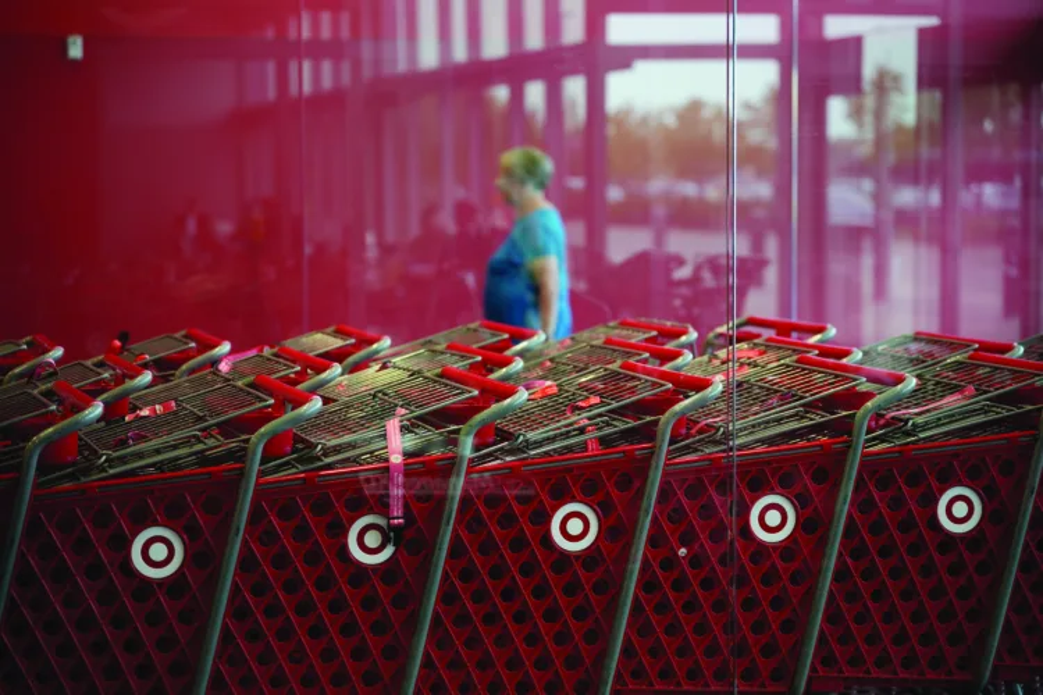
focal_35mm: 76
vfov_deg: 17.9
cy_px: 348
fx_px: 2202
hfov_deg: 26.7
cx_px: 522
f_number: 2.8
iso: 640
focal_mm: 76
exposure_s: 1/200
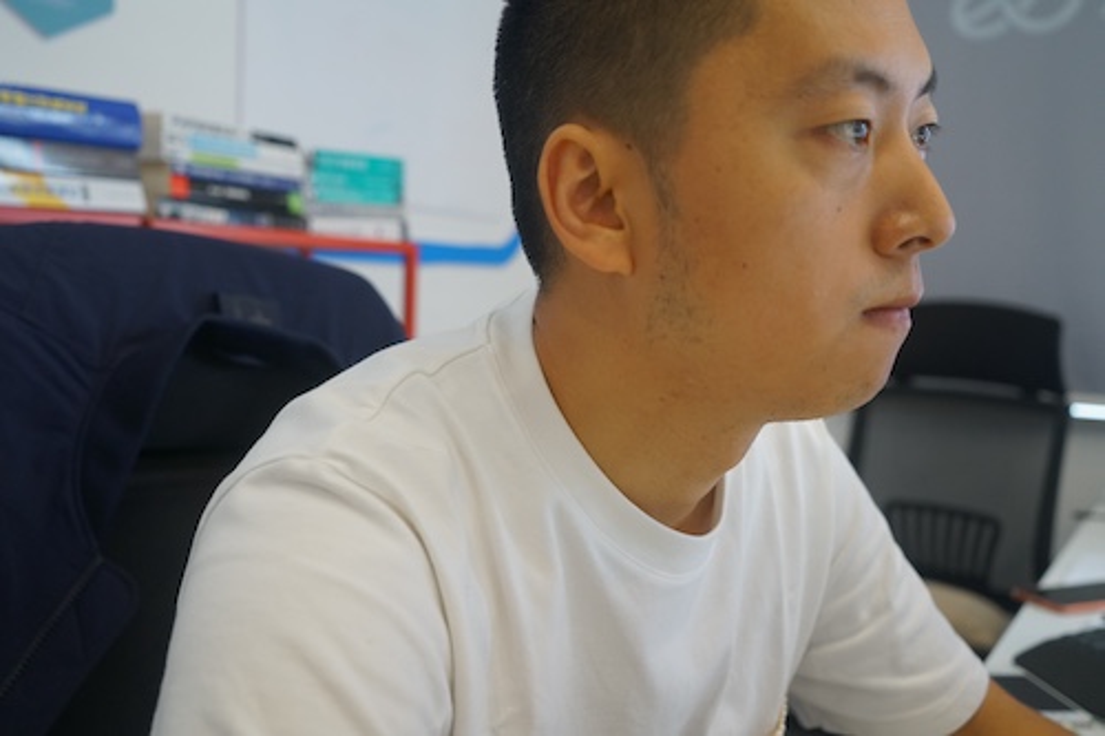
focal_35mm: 34
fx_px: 1043
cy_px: 368
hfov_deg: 55.8
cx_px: 552
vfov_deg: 38.9
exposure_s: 1/160
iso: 2000
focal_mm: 34
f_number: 4
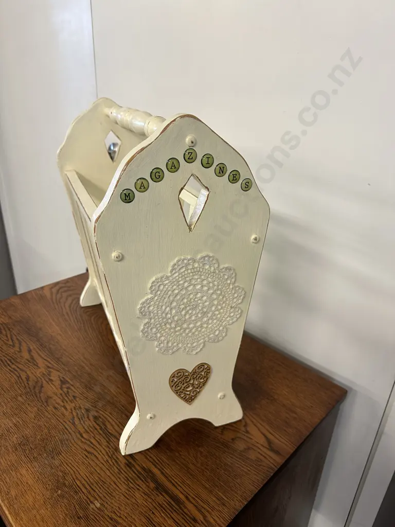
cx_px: 198
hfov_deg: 56.8
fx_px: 365
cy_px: 264
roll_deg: -2.3
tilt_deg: -26.1
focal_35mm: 24
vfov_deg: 71.6
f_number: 1.78
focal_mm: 6.86
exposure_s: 1/100
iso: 125
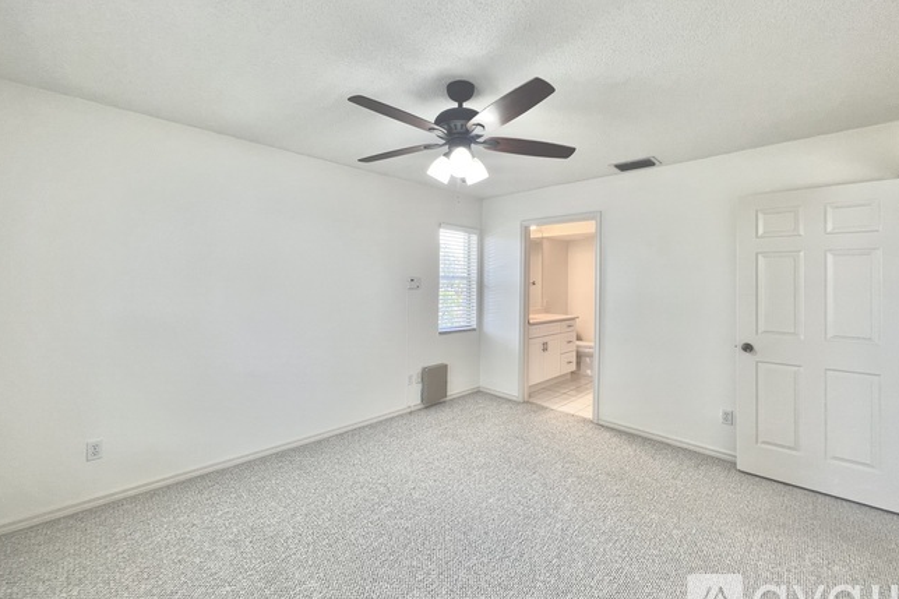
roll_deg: -0.7
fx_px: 350
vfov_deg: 81.1
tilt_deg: +0.2
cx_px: 447
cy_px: 281
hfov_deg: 104.3
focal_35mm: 14
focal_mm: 1.57
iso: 64
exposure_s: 1/120
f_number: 1.8
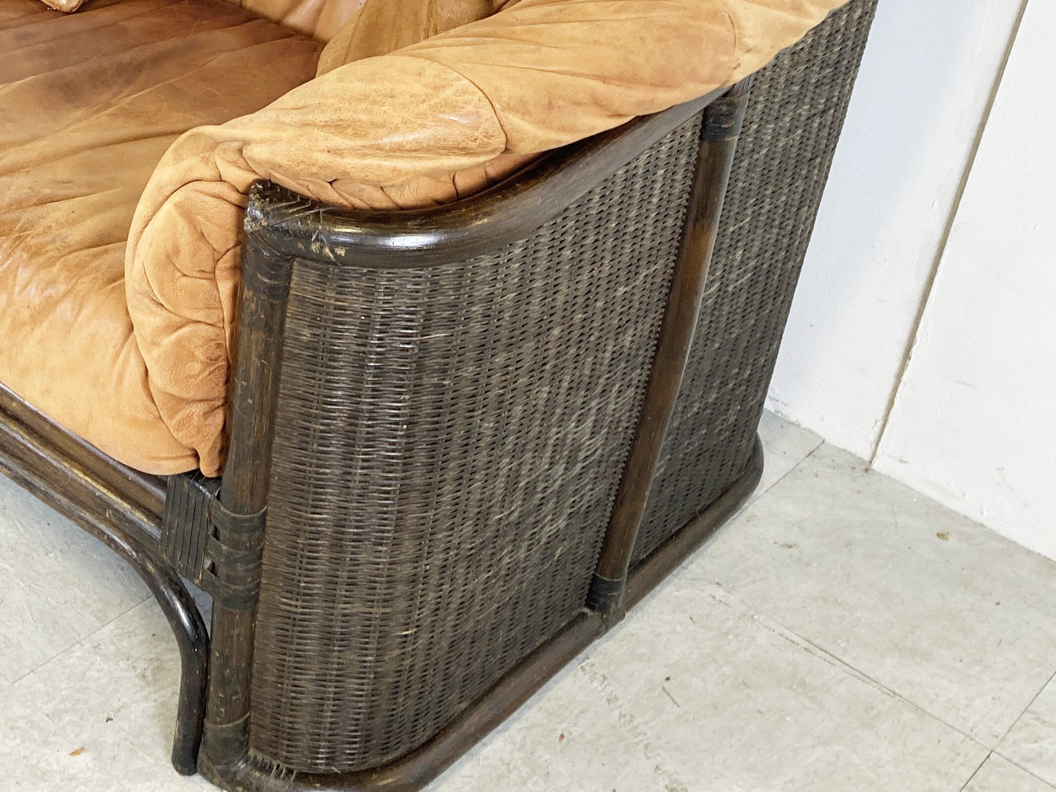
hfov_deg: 34.1
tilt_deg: -27.6
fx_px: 1617
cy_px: 159
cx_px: 99
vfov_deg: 27.0
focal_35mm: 53
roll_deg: -3.6
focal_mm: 3.99
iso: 80
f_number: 1.8
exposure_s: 1/50
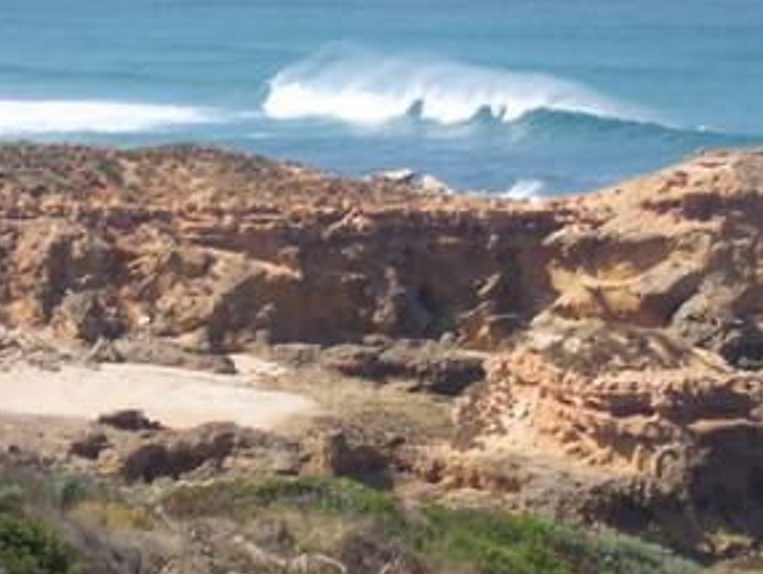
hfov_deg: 7.2
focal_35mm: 276
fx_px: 6089
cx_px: 519
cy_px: 163
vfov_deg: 5.4
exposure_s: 1/350
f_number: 6.7
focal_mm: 22.4
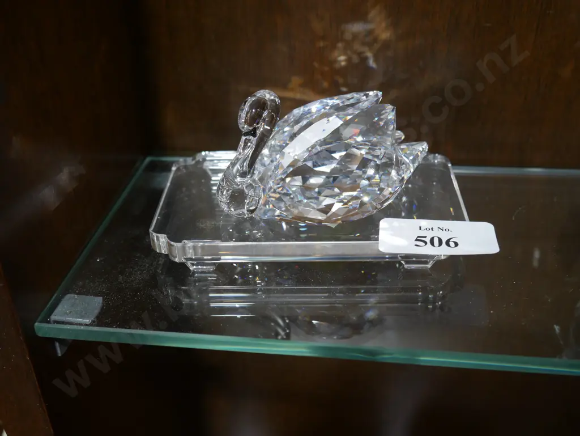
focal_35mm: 42
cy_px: 218
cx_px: 290
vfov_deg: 34.4
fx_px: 704
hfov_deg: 44.8
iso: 640
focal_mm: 21
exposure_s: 1/60
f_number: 4.6
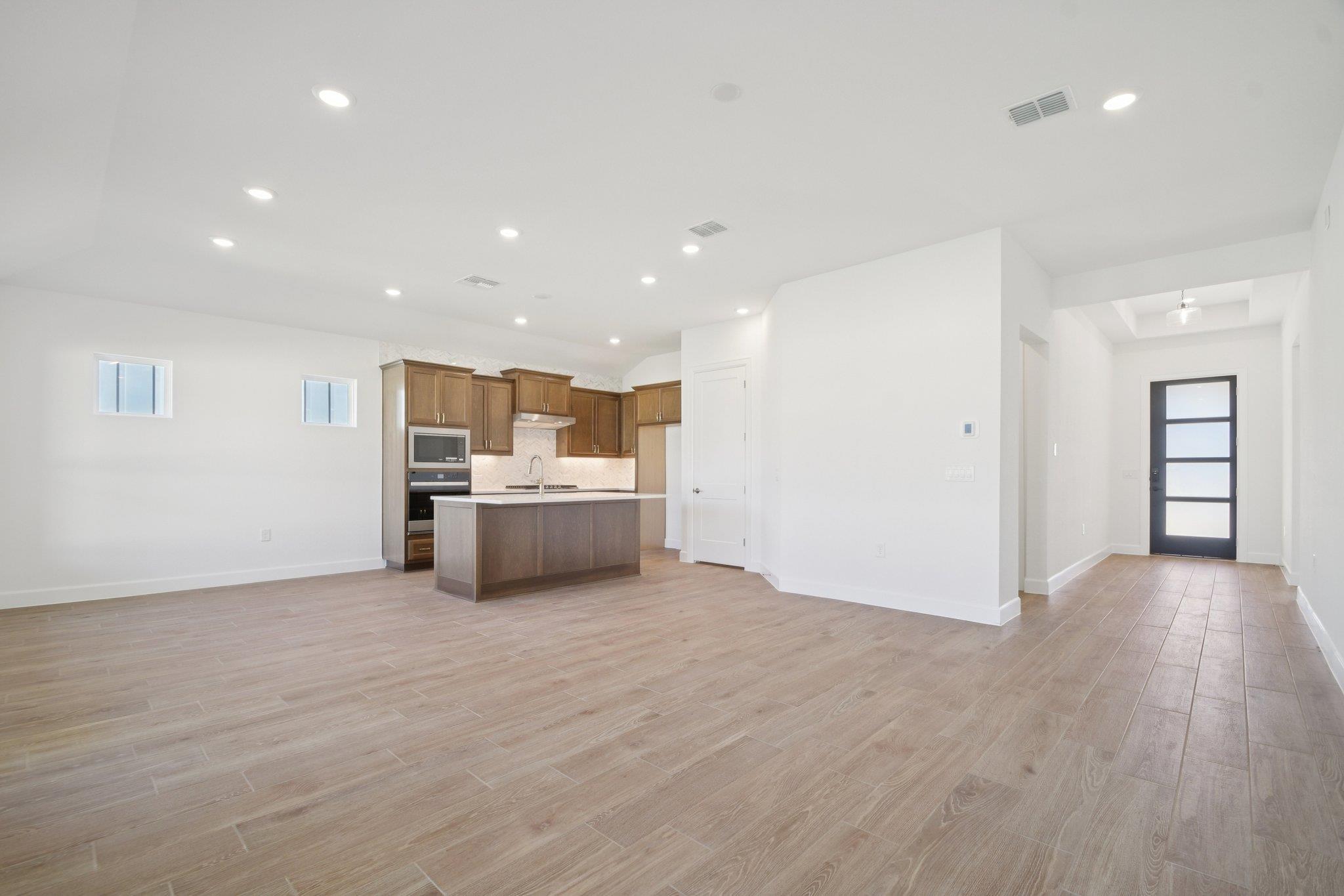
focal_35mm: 15
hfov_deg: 100.4
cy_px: 448
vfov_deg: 77.3
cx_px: 672
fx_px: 560
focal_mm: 10
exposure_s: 1/20
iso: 400
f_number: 8
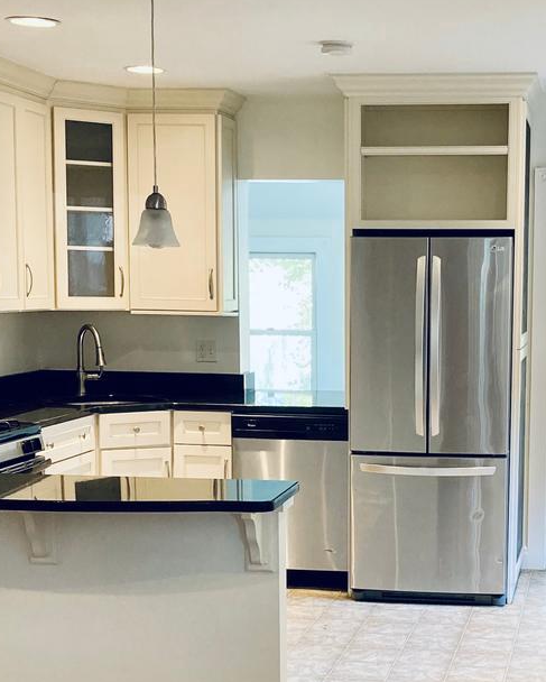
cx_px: 404
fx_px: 1393
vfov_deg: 27.2
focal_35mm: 69
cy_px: 489
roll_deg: -0.5
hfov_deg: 22.0
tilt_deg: -6.8
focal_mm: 3.99
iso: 100
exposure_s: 1/60
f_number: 1.8
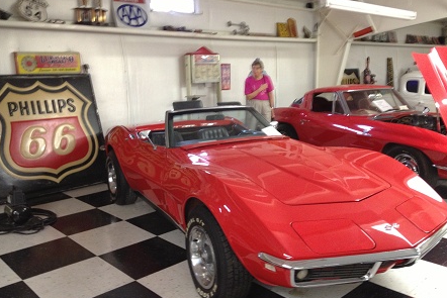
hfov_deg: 51.9
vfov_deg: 36.0
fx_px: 460
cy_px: 143
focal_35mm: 37
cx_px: 225
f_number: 2.4
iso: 200
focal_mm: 4.28
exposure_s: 1/20
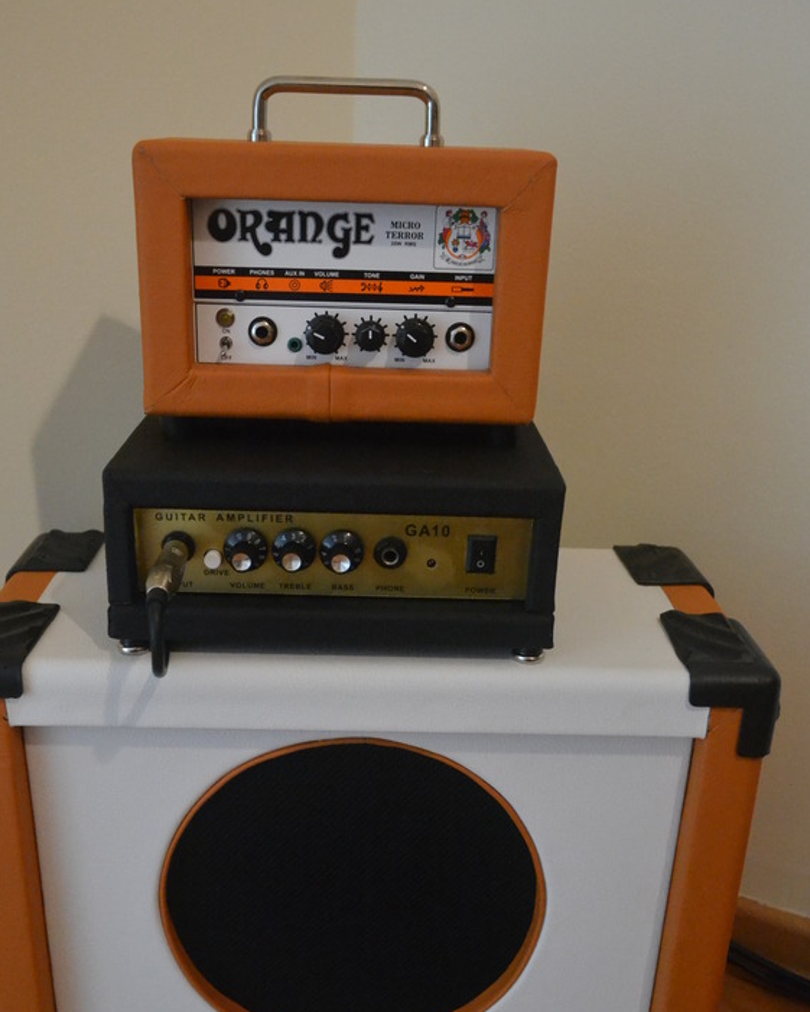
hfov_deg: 40.1
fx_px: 1109
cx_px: 375
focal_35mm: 37
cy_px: 634
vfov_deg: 48.6
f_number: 3.5
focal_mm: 18
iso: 3200
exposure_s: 1/100
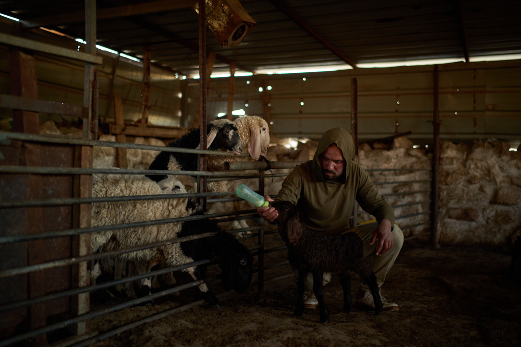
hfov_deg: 54.4
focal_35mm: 35
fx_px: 506
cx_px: 260
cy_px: 174
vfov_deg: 37.8
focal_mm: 35
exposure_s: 1/250
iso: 800
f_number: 1.4
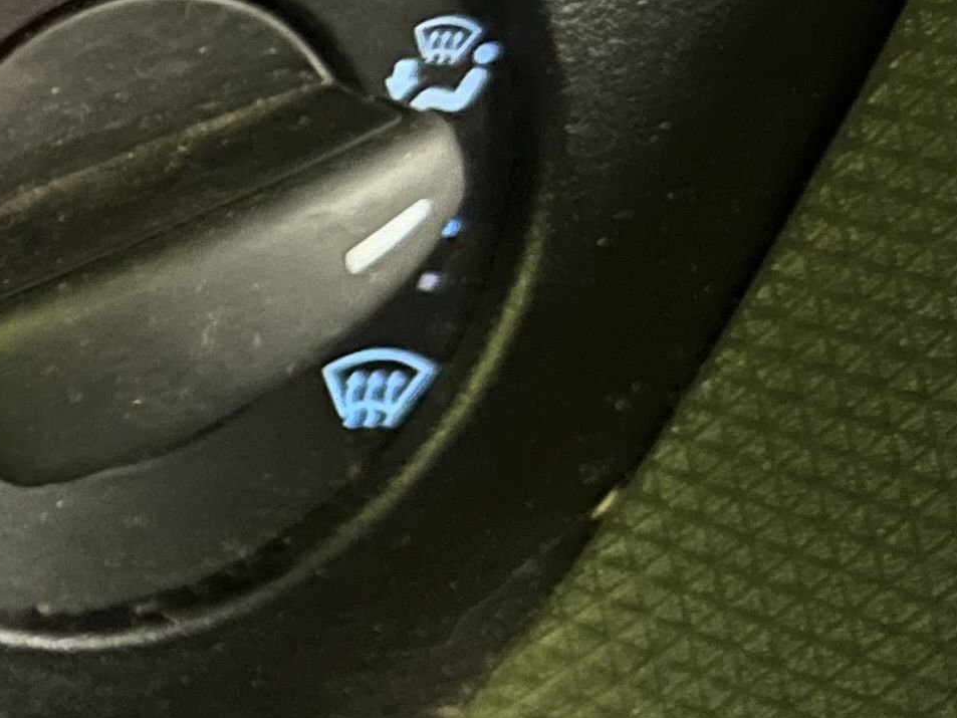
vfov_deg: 13.5
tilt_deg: -45.6
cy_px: 392
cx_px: -932
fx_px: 3041
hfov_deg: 14.8
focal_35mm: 110
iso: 640
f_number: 1.5
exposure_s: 1/10
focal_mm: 5.7
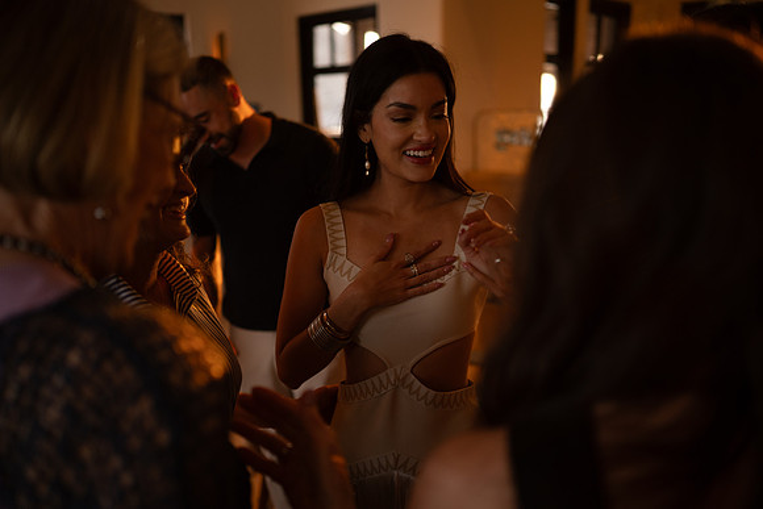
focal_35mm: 35
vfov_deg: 37.9
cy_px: 254
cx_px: 382
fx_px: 742
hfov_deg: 54.4
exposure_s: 1/160
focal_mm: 35
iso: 800
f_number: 1.8
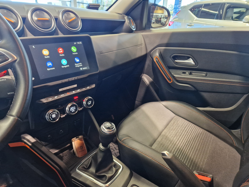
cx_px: 124
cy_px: 94
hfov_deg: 73.9
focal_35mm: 23
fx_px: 165
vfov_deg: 58.9
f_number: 1.8
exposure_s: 1/100
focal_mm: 5.4
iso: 500
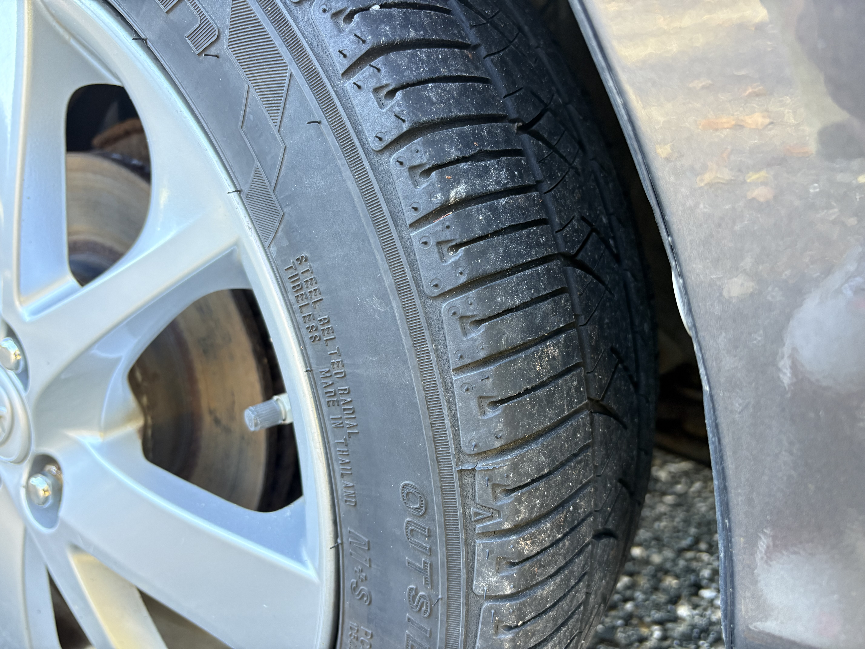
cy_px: 324
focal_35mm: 26
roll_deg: +2.9
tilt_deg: -18.2
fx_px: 650
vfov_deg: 53.1
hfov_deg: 67.3
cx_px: 432
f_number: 1.6
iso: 250
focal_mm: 5.96
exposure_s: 1/60
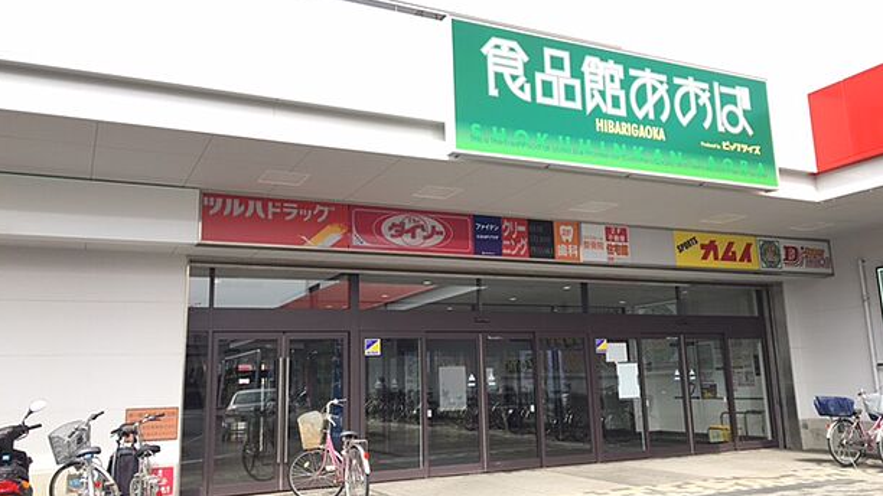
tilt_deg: +11.3
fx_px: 749
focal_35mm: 32
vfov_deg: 36.6
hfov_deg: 61.0
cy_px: 234
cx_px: 442
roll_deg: +2.4
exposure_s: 1/442
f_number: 2.2
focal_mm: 4.15
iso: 25
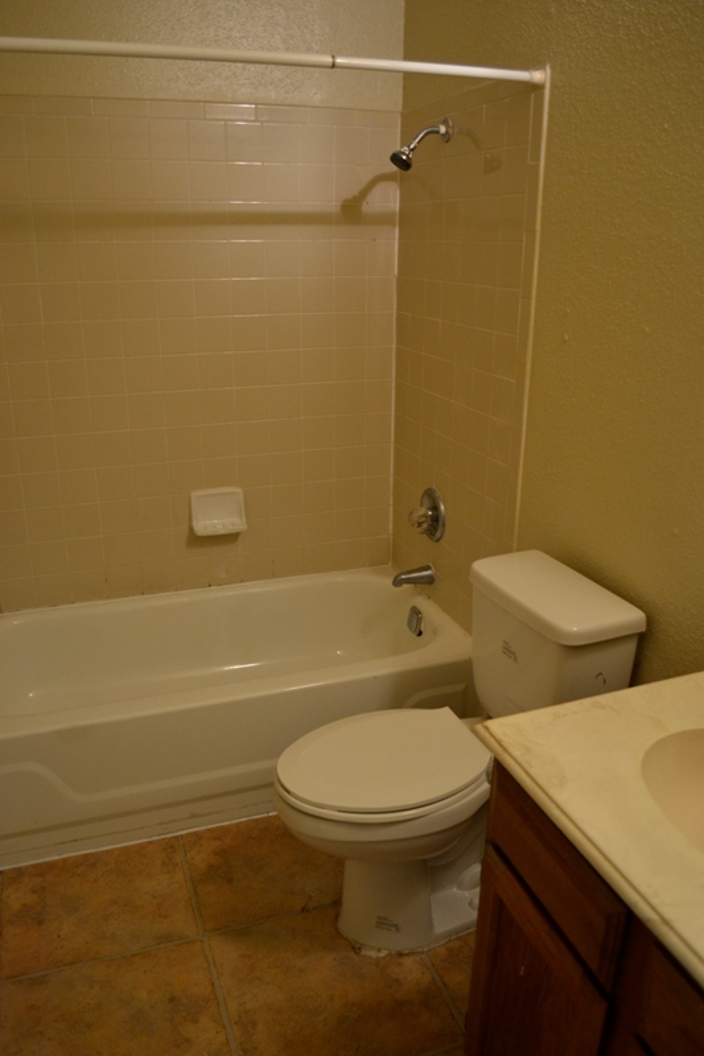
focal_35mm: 27
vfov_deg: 67.4
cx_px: 352
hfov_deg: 47.9
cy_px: 528
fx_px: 792
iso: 800
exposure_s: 1/15
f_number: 3.5
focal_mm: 18
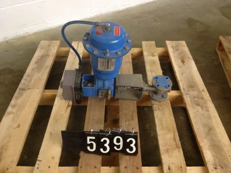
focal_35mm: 35
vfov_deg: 40.7
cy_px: 86
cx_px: 116
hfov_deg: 52.6
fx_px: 234
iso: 250
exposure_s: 1/20
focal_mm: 4.28
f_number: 2.4
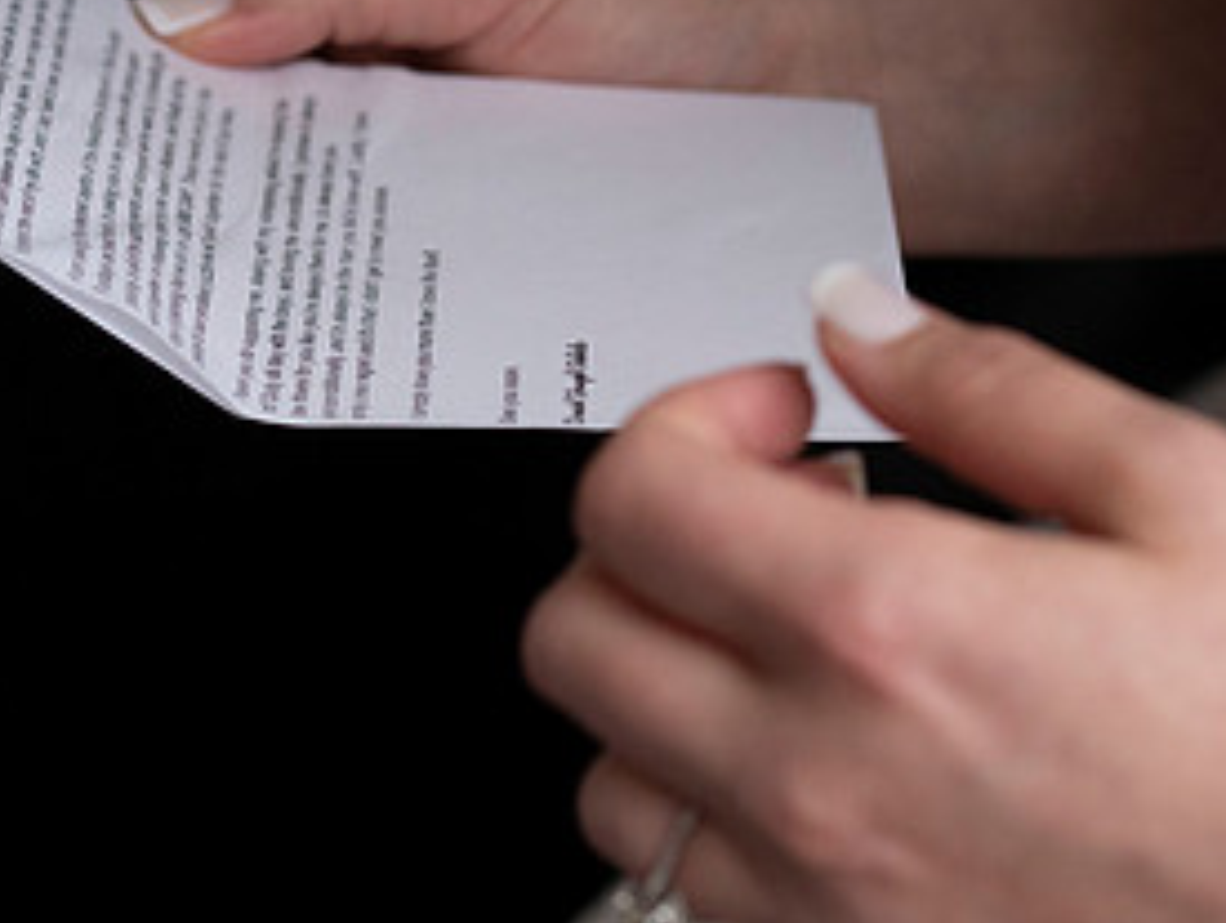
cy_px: 361
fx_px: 6100
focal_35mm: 172
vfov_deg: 8.6
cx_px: 642
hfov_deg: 11.5
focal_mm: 85
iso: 4000
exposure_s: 1/5000
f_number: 4
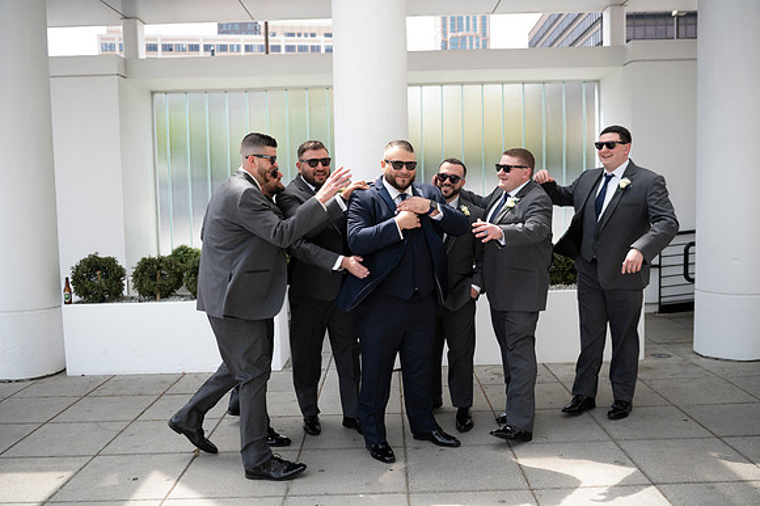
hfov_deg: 58.7
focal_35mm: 32
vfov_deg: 41.1
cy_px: 253
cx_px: 380
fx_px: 675
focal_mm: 32
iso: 50
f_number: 2.8
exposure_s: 1/250
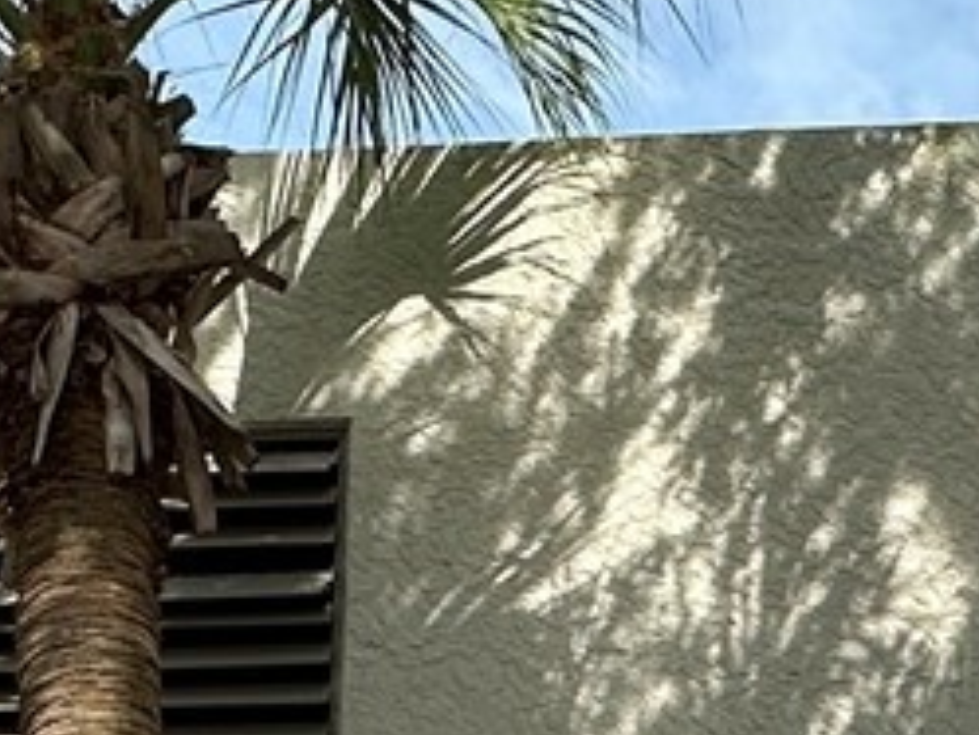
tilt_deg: +12.6
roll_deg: -0.6
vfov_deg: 15.2
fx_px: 2547
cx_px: 637
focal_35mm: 90
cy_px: 1101
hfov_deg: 21.7
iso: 50
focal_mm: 2.22
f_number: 2.2
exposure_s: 1/1233
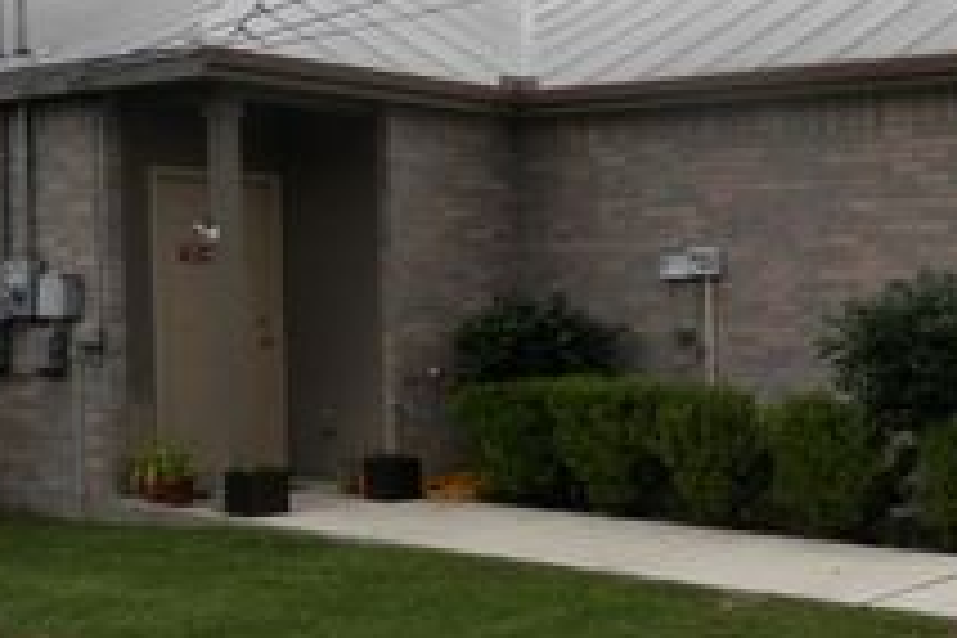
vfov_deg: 22.2
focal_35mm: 61
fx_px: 1621
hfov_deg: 30.9
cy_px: 384
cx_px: 921
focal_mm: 4.5
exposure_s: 1/640
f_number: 3
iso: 80
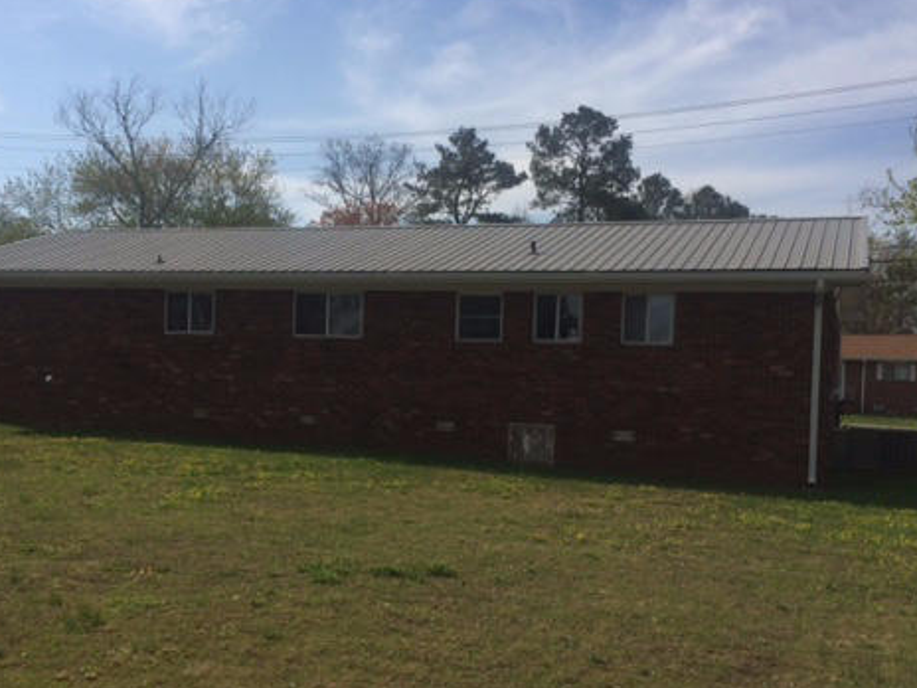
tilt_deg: -2.7
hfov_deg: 46.8
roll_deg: -1.7
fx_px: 1060
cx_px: 431
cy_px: 397
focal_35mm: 40
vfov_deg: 35.9
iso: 32
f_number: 2.2
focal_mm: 4.15
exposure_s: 1/3731
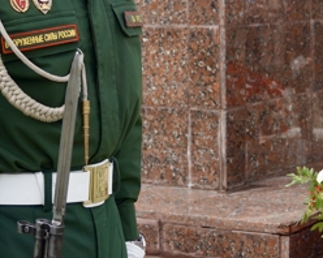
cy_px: 7
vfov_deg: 12.4
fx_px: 1179
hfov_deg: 15.4
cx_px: 292
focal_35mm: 123
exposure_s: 1/400
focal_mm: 29
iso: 100
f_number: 4.5
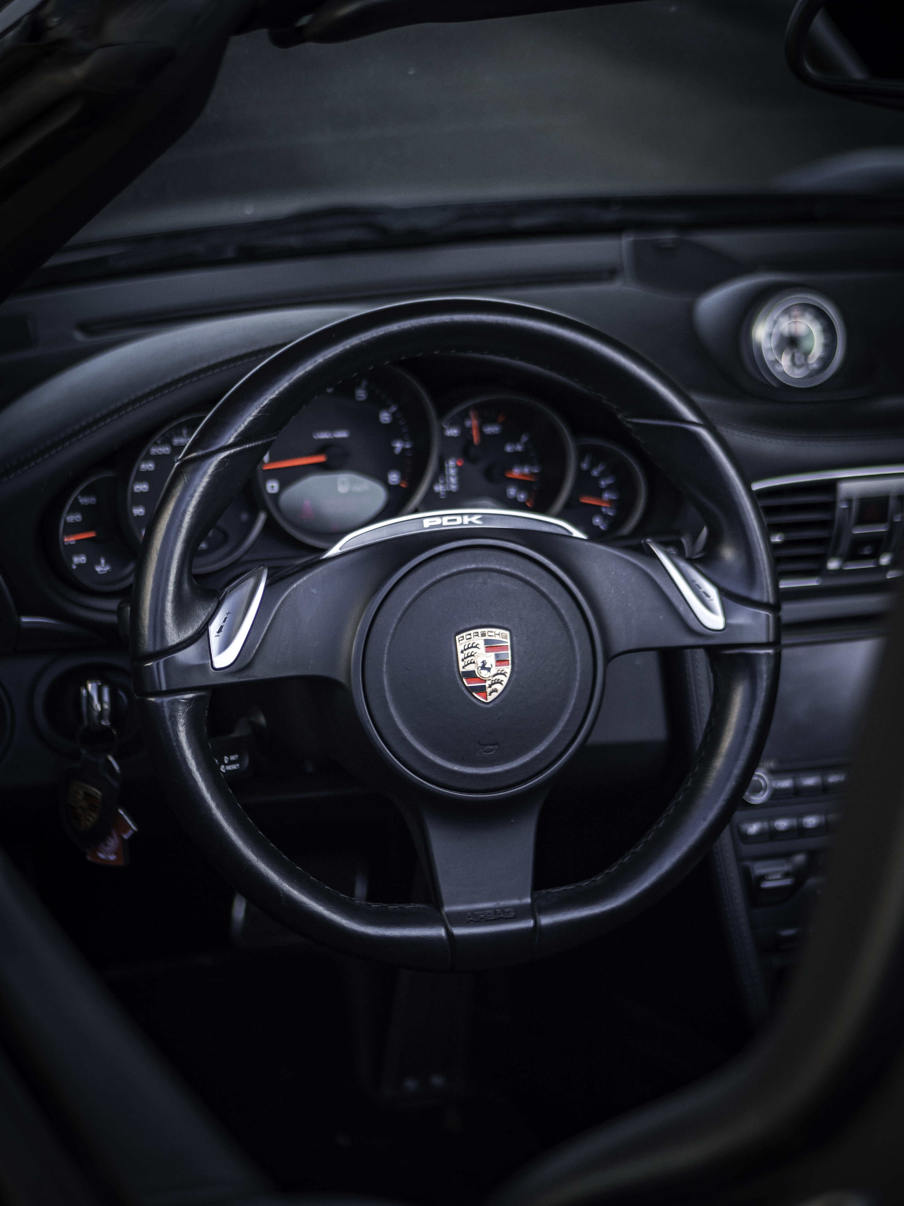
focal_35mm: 86
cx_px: 452
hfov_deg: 17.2
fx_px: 2995
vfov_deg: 22.8
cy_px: 603
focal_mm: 43
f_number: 1.7
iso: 200
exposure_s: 1/2500
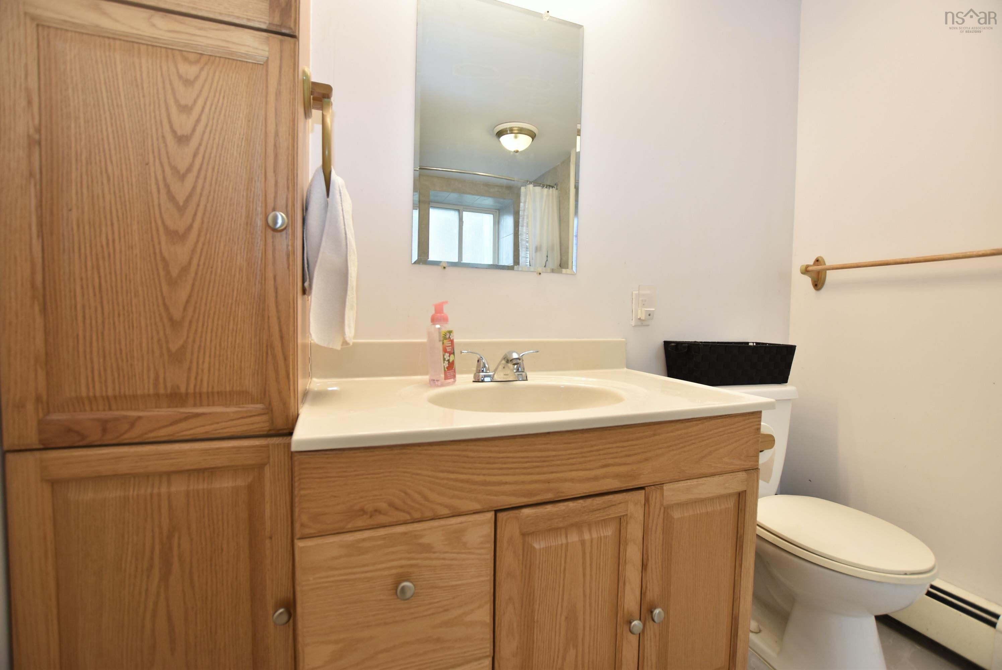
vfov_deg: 77.4
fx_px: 418
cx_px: 501
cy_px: 335
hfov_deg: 100.3
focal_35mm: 15
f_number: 4
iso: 200
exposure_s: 1/60
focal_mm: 10
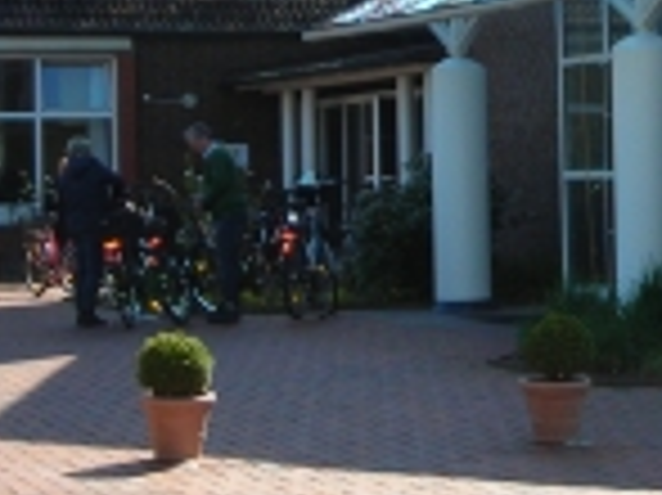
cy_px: -25
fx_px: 2465
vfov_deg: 11.3
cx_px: 482
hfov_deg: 15.2
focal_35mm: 129
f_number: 3.2
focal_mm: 6.3
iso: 70
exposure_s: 1/445
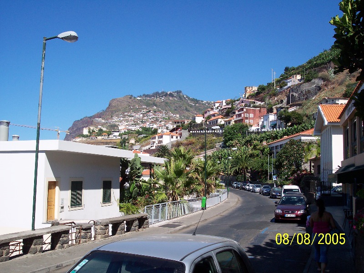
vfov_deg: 37.7
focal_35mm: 38
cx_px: 182
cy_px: 136
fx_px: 400
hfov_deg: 49.0
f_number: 4.8
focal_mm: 8
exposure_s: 1/700
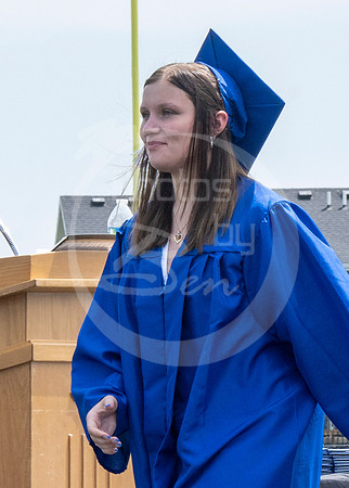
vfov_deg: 5.5
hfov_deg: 3.9
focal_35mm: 369
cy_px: 232
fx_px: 5116
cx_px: -190
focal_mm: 70
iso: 200
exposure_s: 1/250
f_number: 13
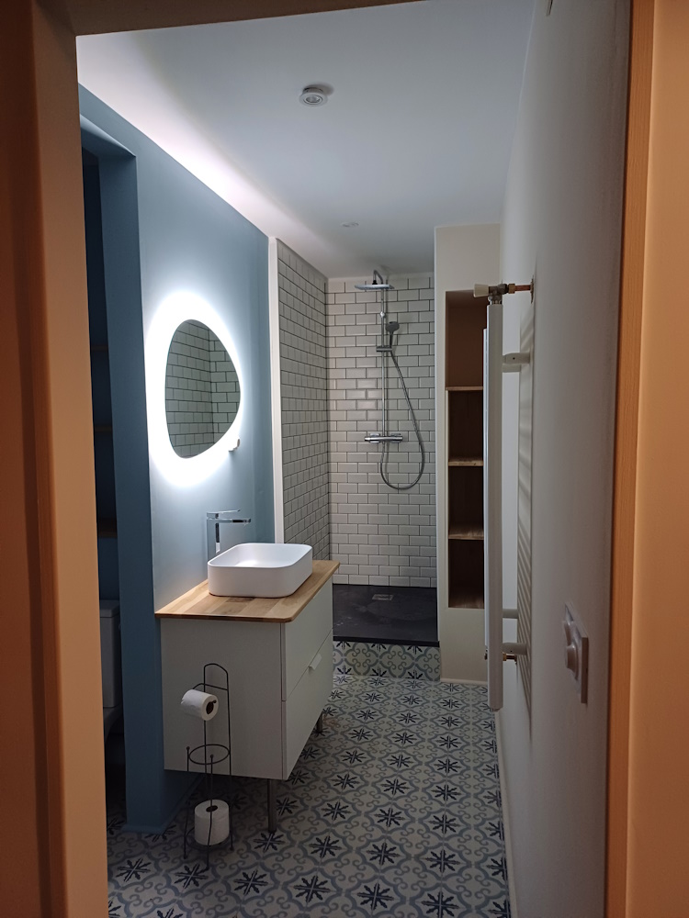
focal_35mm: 25
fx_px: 663
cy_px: 459
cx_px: 344
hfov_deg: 54.9
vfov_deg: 69.4
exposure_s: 1/50
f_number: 1.8
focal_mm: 4.65
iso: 250
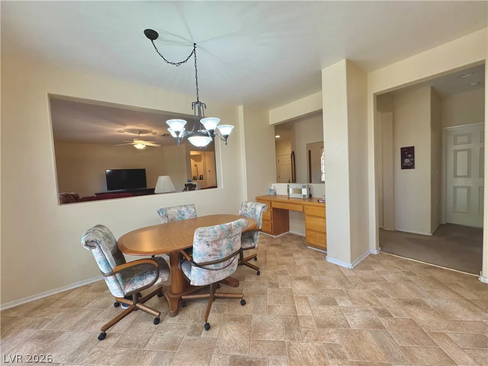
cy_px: 183
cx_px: 244
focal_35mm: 14
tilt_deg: -3.3
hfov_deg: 102.1
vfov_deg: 85.7
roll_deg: +2.9
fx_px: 197
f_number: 2.2
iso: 250
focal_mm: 2.22
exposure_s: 1/120
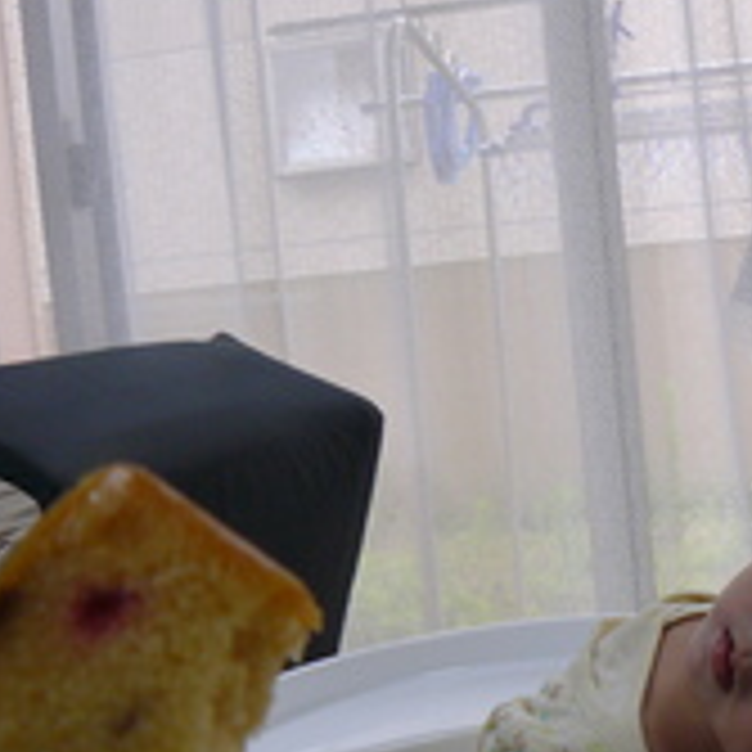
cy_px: 464
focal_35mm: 76
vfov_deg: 22.7
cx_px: 657
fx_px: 1868
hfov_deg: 22.3
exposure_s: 1/30
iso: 100
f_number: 2.8
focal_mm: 6
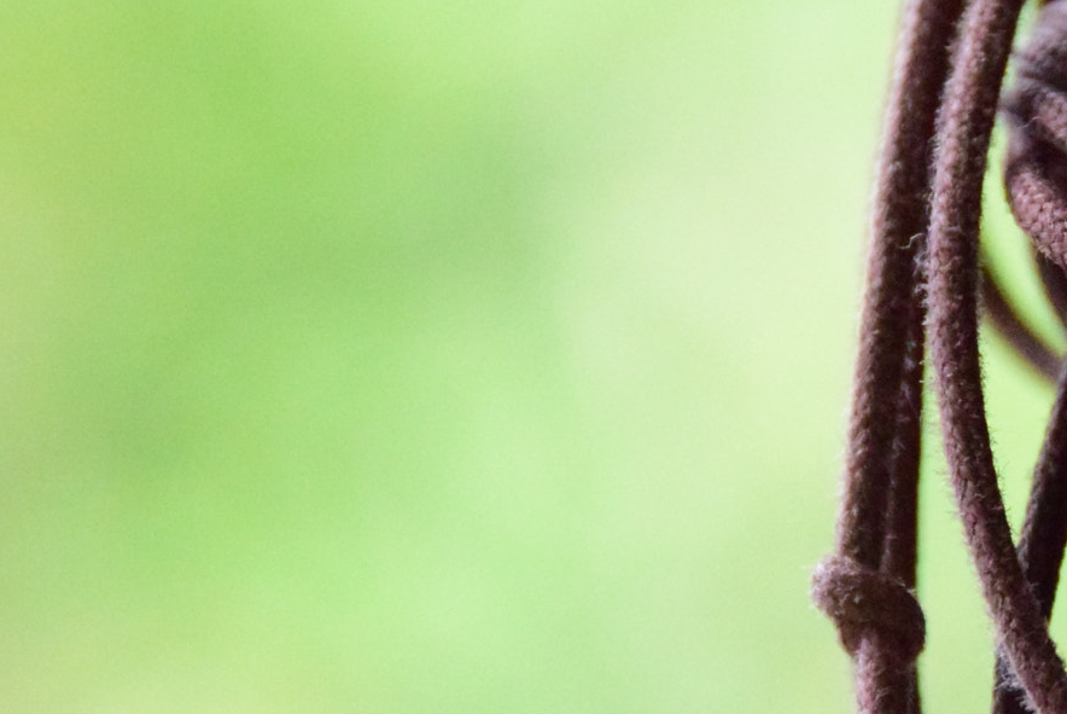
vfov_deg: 2.0
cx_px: 911
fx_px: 20615
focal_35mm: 695
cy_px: 370
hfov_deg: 3.0
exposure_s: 1/4000
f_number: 7.1
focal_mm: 200
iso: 12800
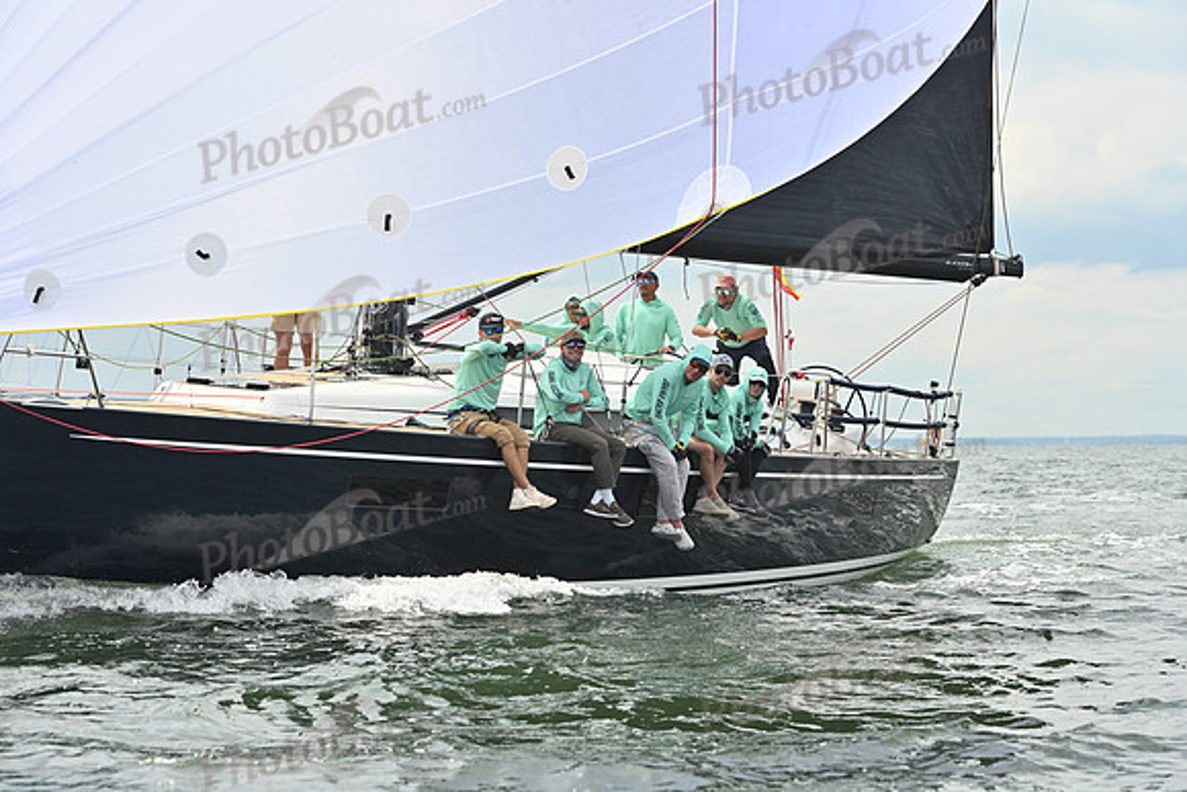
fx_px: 3298
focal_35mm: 100
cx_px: 594
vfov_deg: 13.7
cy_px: 396
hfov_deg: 20.4
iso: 320
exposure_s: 1/1600
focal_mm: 100
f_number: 7.1
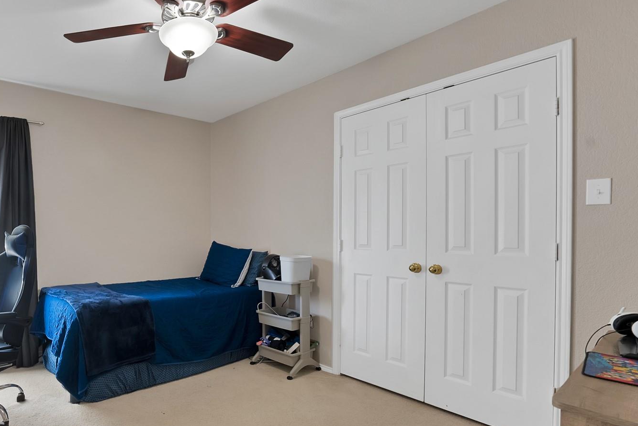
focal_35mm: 18
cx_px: 222
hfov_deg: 87.3
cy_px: 247
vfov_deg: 67.1
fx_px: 319
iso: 640
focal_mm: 12
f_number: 9
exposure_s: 1/1.25
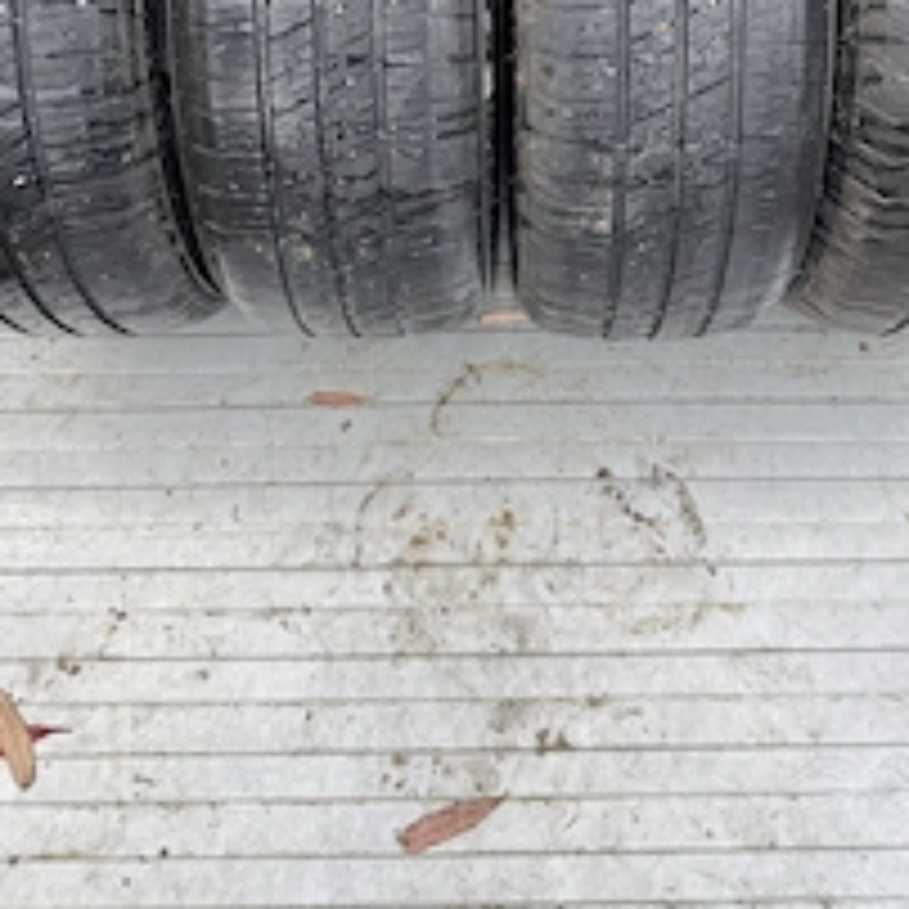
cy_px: 104
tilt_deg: -59.5
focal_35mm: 42
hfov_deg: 40.0
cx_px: 508
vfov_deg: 37.6
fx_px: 1248
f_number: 1.78
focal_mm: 6.76
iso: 64
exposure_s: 1/121
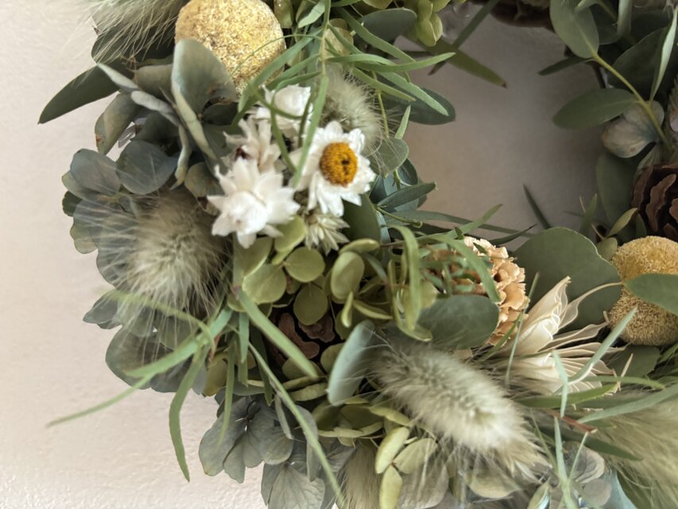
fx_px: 509
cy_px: 254
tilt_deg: +7.0
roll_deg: +1.7
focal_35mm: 26
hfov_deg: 67.3
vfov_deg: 53.1
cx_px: 339
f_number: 1.6
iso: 500
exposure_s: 1/47
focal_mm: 5.96
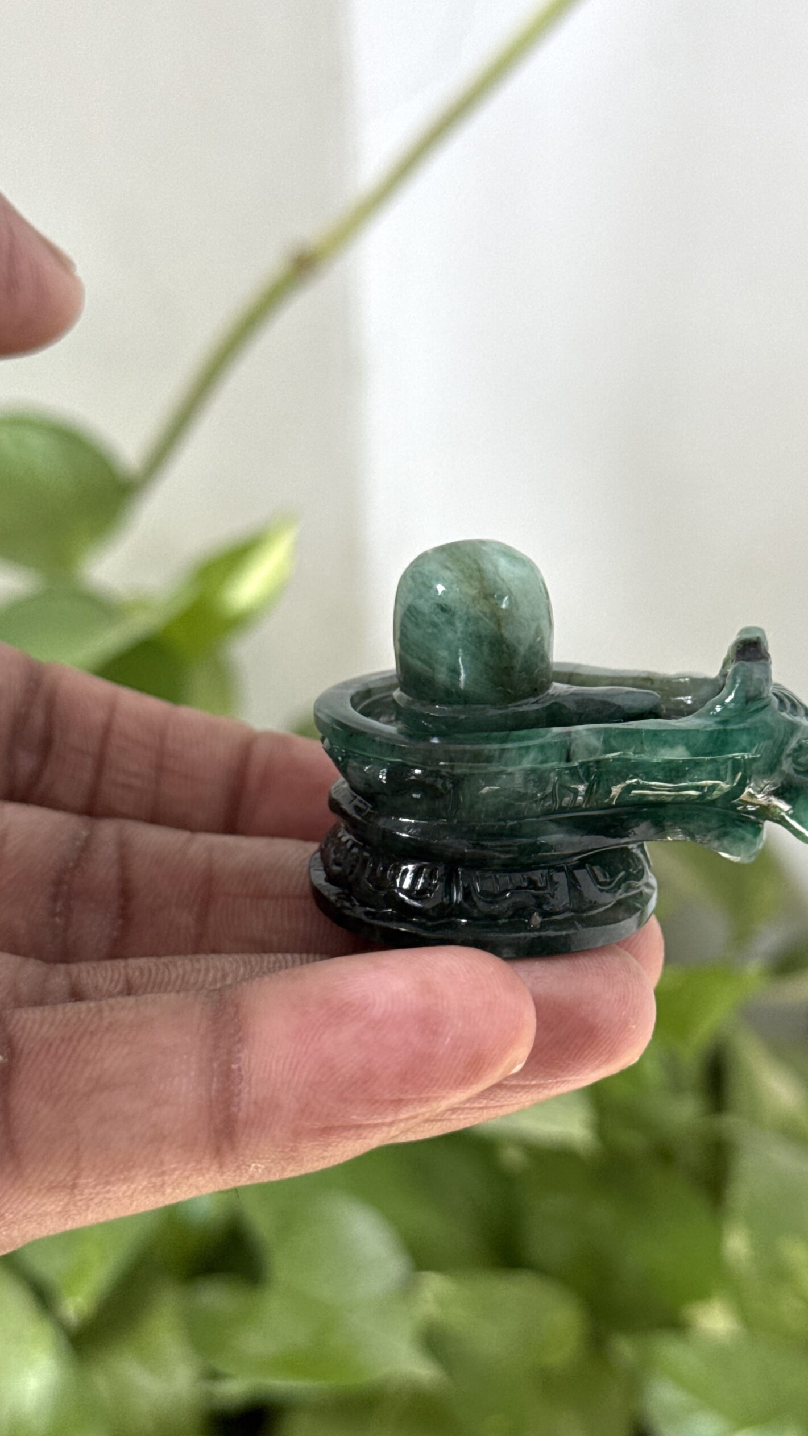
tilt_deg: -22.9
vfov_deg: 39.2
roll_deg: -4.9
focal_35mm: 53
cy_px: 725
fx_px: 2019
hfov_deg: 22.5
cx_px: 541
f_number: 1.78
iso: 64
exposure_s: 1/285
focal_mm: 6.76
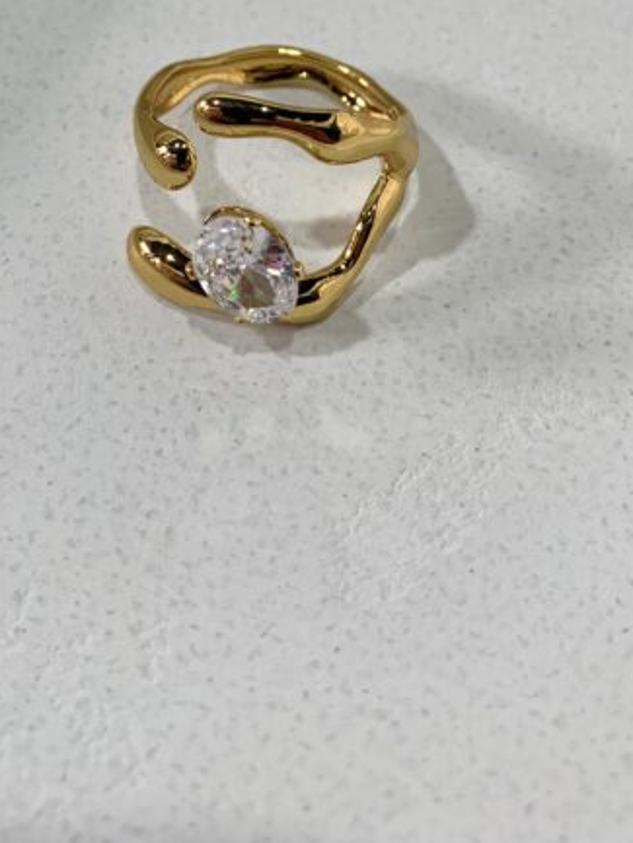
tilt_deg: -53.8
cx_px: 255
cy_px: 90
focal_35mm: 48
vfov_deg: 37.2
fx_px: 1170
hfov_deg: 30.2
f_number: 1.8
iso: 80
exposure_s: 1/100
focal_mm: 4.25
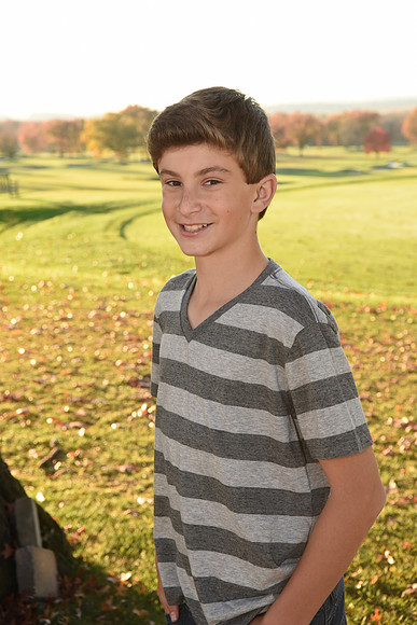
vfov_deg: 36.2
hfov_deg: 24.6
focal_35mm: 55
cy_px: 312
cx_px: 208
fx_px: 955
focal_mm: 55
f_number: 7.1
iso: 640
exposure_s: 1/250
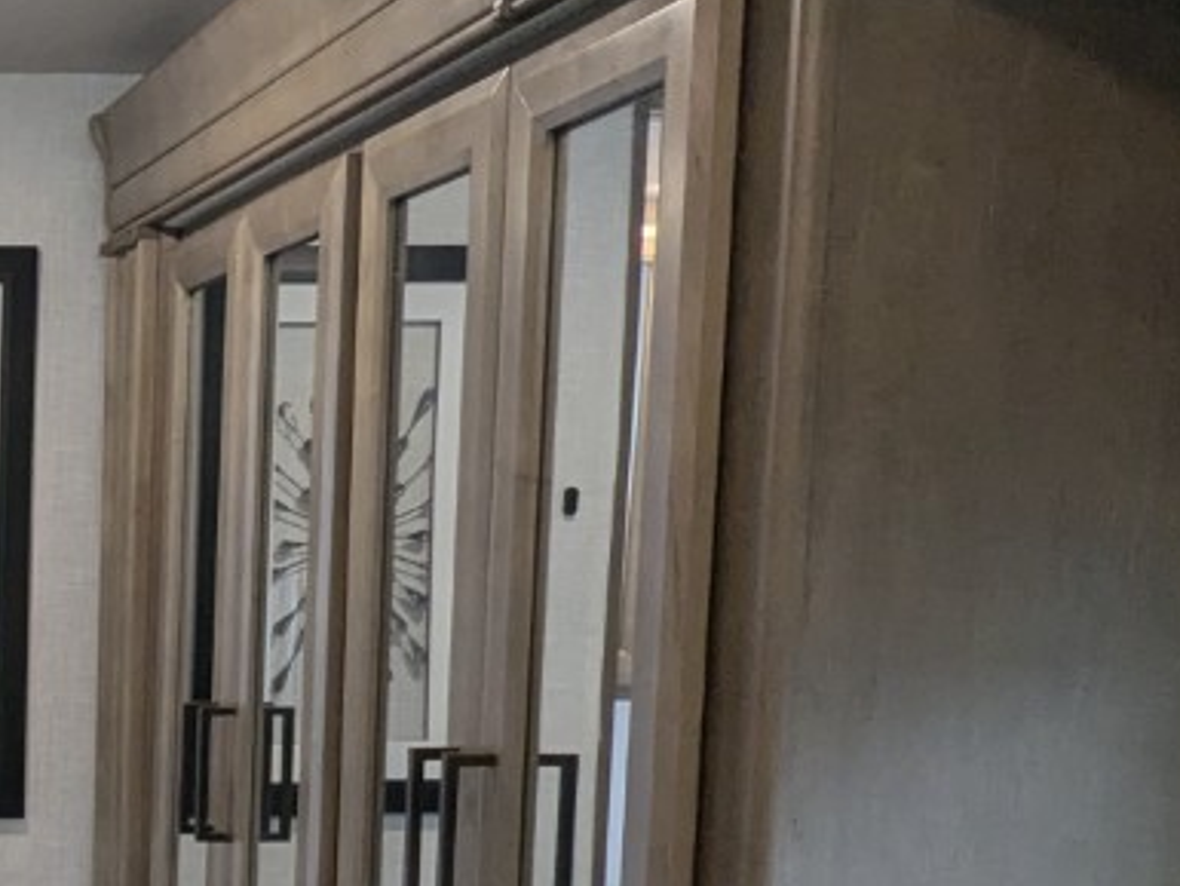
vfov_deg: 24.6
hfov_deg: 27.2
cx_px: -394
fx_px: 1978
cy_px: 785
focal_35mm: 58
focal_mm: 2.35
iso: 139
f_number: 2.2
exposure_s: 1/77.9
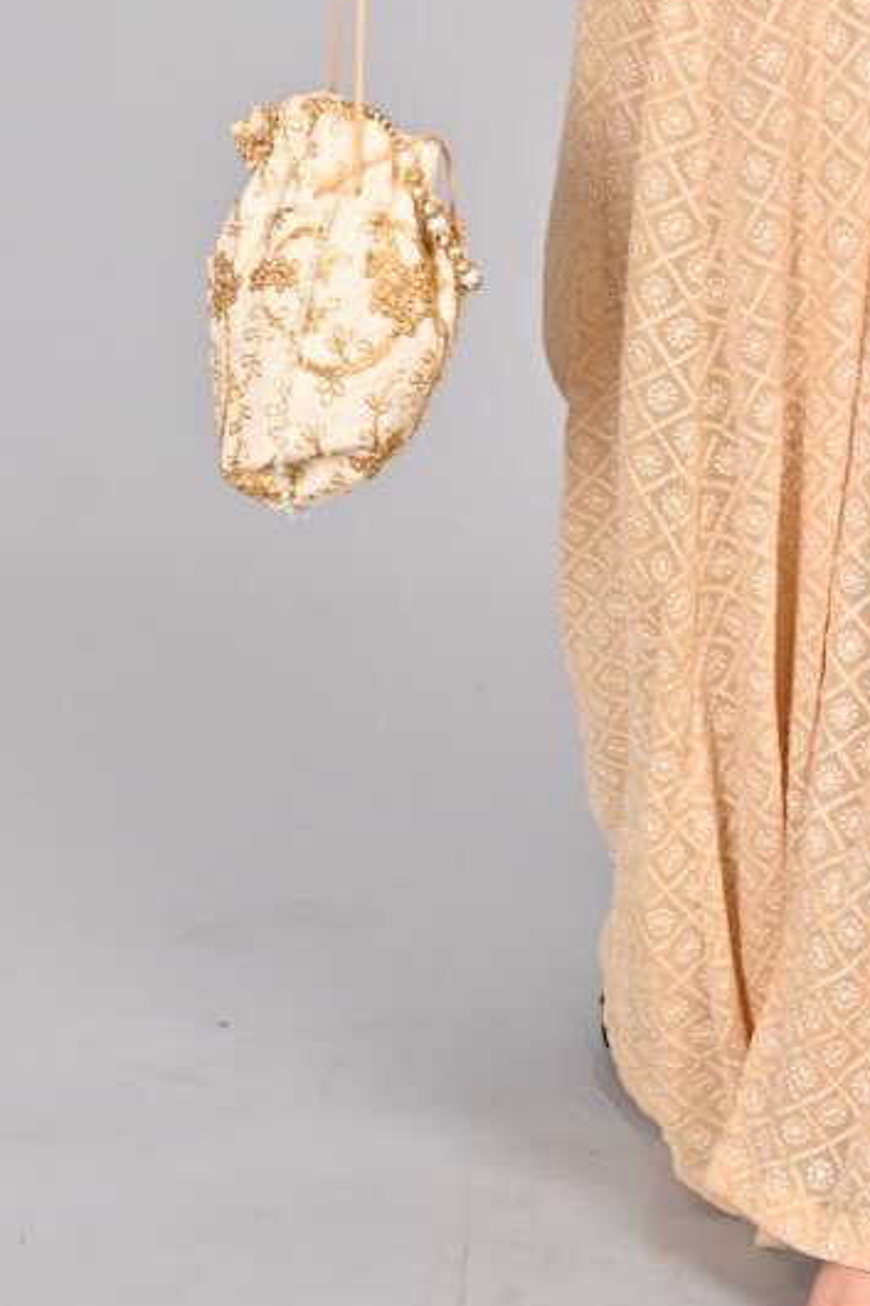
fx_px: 5549
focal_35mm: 153
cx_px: 855
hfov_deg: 8.9
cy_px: -186
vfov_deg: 13.1
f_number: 8
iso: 320
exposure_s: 1/160
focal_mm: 50
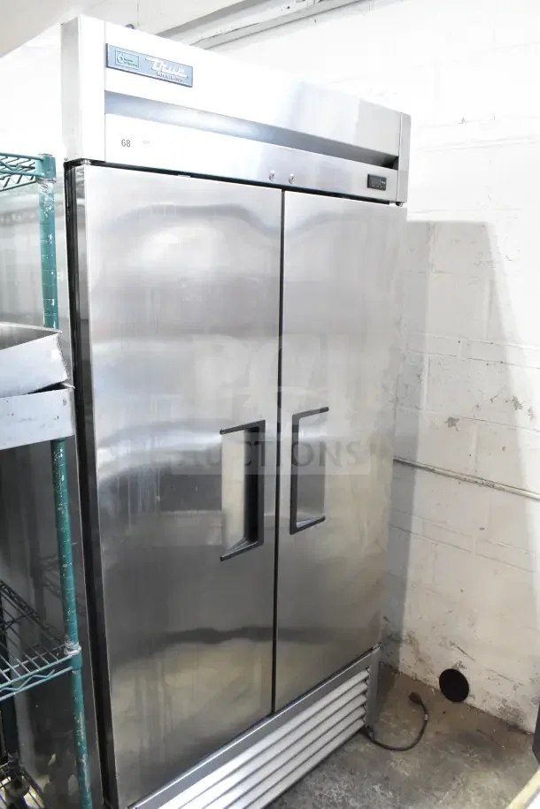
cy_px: 404
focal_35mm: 27
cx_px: 270
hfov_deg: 47.9
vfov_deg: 67.4
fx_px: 607
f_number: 6.3
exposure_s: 1/160
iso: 6400
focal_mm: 18
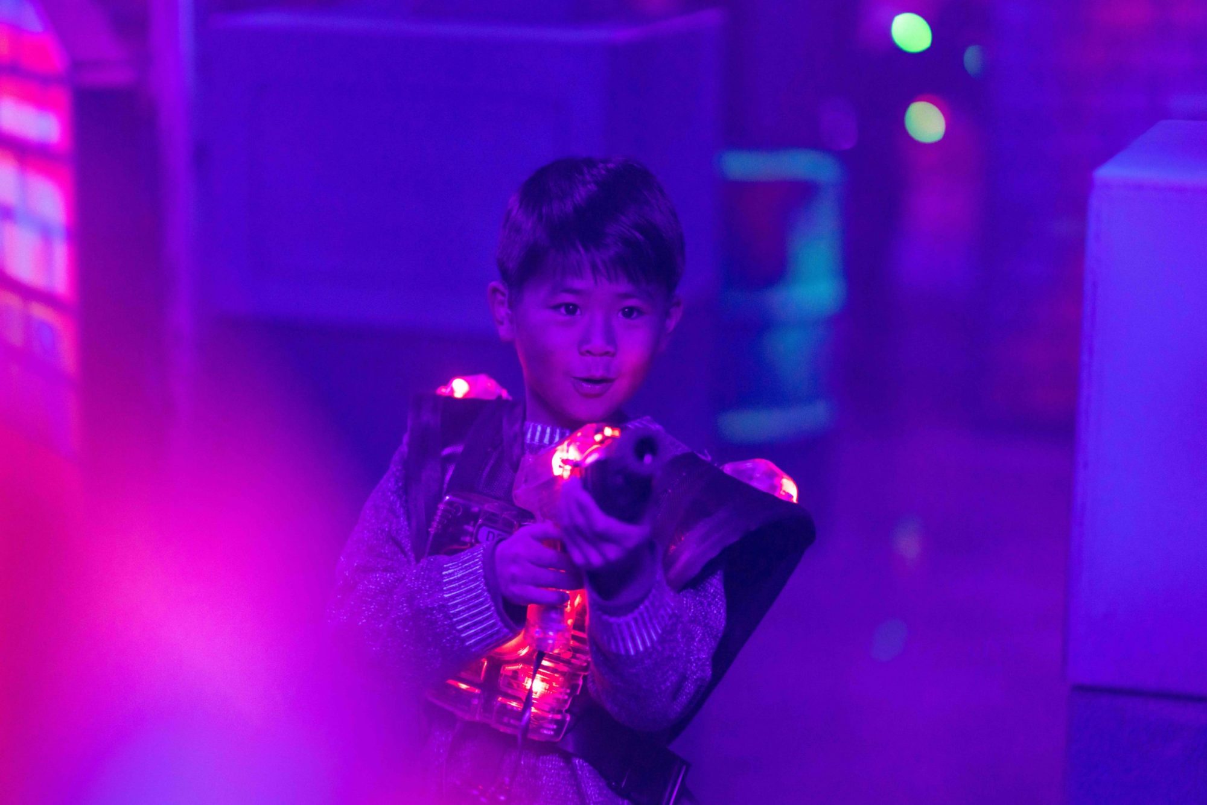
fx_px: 2850
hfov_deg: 23.9
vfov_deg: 16.1
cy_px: 402
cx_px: 604
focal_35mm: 85
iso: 4000
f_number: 1.4
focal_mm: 85
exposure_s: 1/200
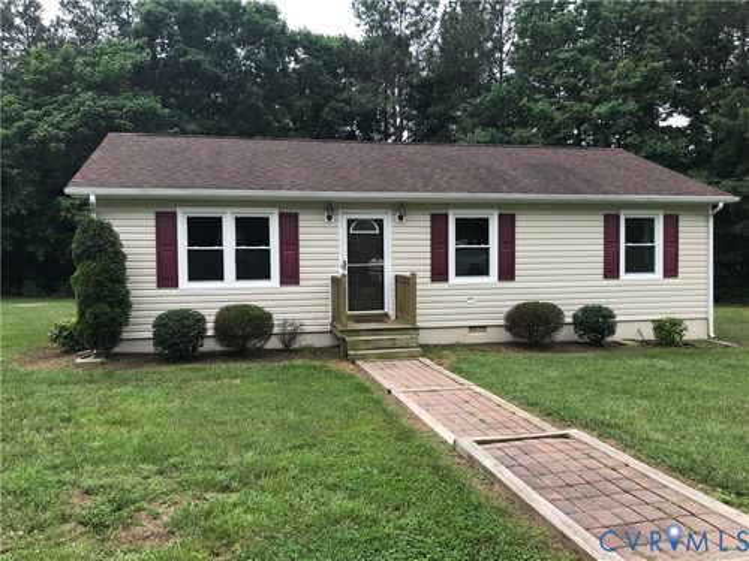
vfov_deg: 49.7
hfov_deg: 63.4
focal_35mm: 28
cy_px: 280
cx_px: 374
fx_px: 606
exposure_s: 1/1140
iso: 20
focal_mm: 3.99
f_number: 1.8
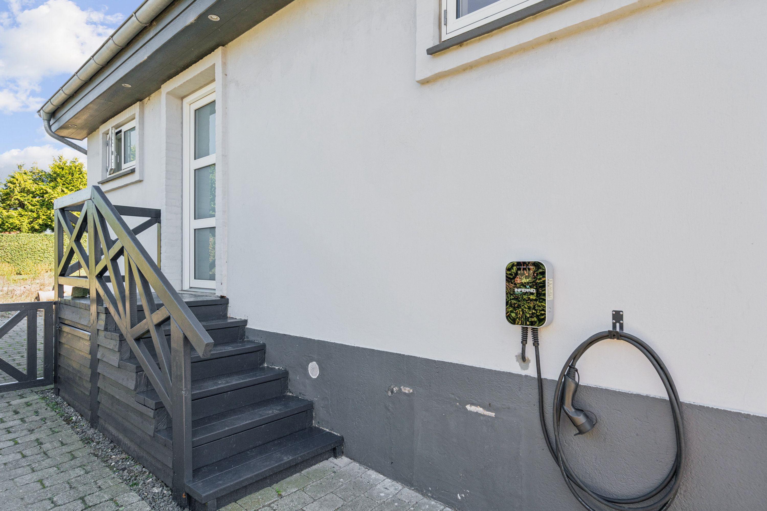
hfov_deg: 81.2
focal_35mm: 21
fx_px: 447
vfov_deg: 59.5
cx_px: 384
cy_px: 256
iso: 800
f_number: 7.1
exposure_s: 1/400
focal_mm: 21
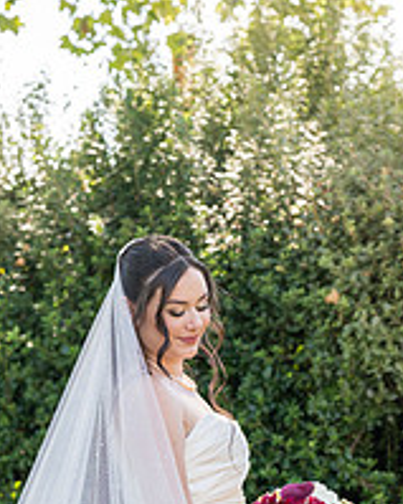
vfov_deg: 13.5
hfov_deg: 10.9
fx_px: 2119
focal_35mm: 142
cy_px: 420
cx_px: 129
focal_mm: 67
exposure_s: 1/320
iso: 320
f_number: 4
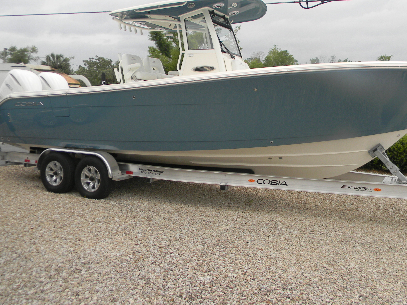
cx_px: 234
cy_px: 123
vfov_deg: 40.5
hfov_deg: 52.4
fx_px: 411
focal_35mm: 35
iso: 80
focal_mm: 5
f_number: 3.5
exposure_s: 1/166
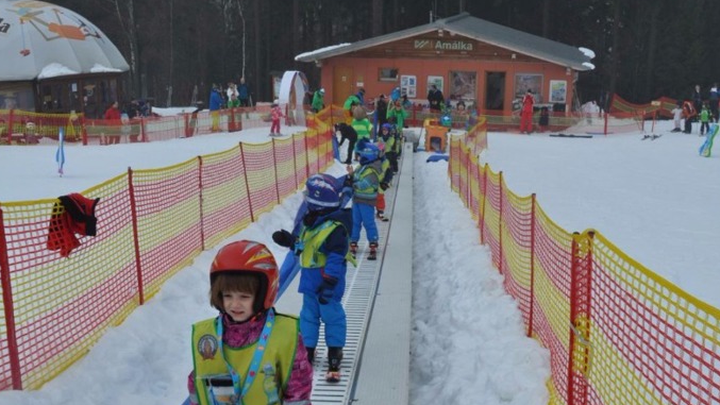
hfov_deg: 41.7
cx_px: 358
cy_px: 233
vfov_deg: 24.2
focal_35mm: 50
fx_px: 946
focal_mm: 31
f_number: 13
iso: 200
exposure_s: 1/160
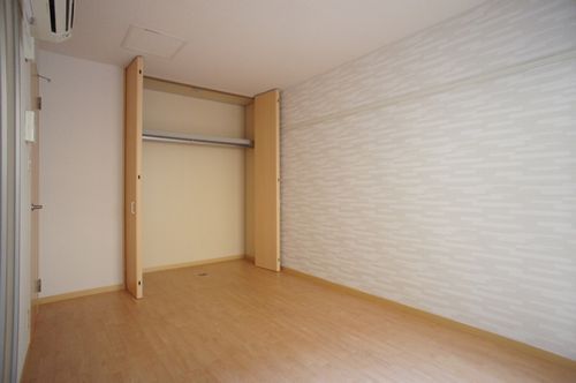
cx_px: 288
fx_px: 383
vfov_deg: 53.0
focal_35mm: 24
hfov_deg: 73.8
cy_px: 192
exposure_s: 1/25
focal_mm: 16
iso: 1600
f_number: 2.8
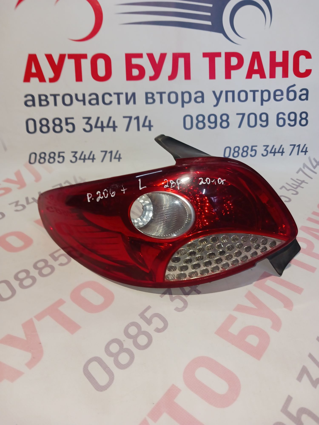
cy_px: 212
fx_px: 332
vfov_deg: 65.3
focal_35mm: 27
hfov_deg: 51.4
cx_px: 160
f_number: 1.8
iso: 160
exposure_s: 1/50
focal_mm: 4
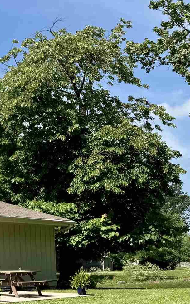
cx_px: -225
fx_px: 646
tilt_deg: +4.3
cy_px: 223
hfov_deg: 13.5
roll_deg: +0.7
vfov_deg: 26.2
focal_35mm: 78
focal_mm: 6.76
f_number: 1.78
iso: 80
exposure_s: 1/3413
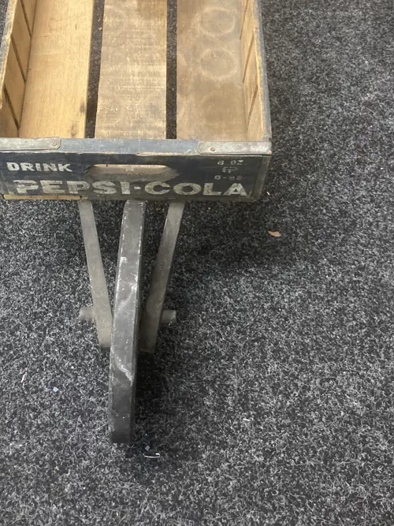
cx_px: 122
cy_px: 164
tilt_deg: -48.2
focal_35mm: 43
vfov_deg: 43.1
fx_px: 653
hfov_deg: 33.2
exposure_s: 1/33
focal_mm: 3.99
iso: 250
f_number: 1.8
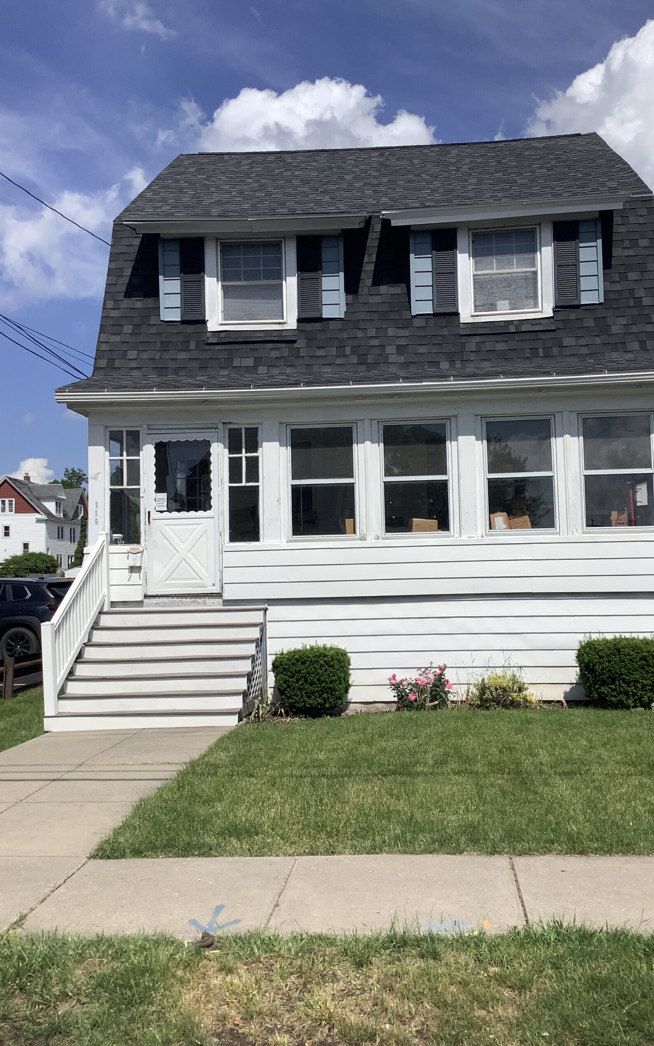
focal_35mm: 33
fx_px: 941
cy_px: 522
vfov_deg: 58.1
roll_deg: -0.3
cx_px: 359
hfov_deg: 38.3
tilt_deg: +1.5
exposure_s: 1/3021
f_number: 2.4
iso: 25
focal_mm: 3.3
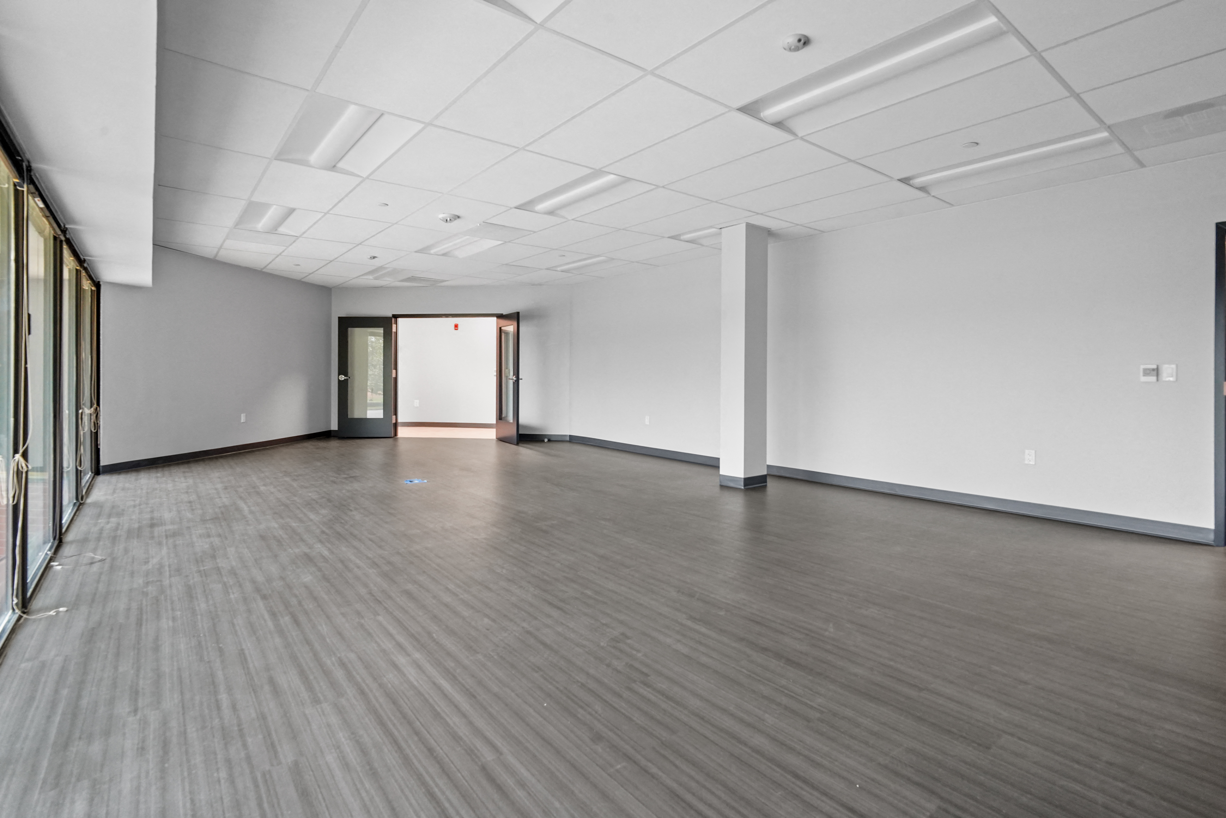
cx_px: 613
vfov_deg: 73.7
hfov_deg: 96.7
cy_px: 409
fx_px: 545
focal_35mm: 16
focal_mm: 16
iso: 2000
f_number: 9
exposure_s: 1/8
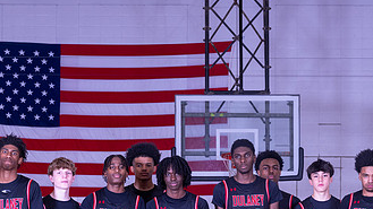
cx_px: 228
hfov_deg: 13.0
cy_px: 227
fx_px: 1632
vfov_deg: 7.3
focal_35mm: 165
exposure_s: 1/200
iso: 640
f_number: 6.3
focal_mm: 70
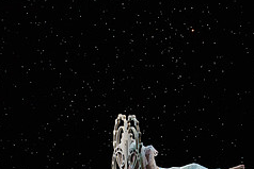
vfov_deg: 2.8
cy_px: 73
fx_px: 3445
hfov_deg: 4.2
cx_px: 186
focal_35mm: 488
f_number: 2.8
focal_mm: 200
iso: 5000
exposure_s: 1/320
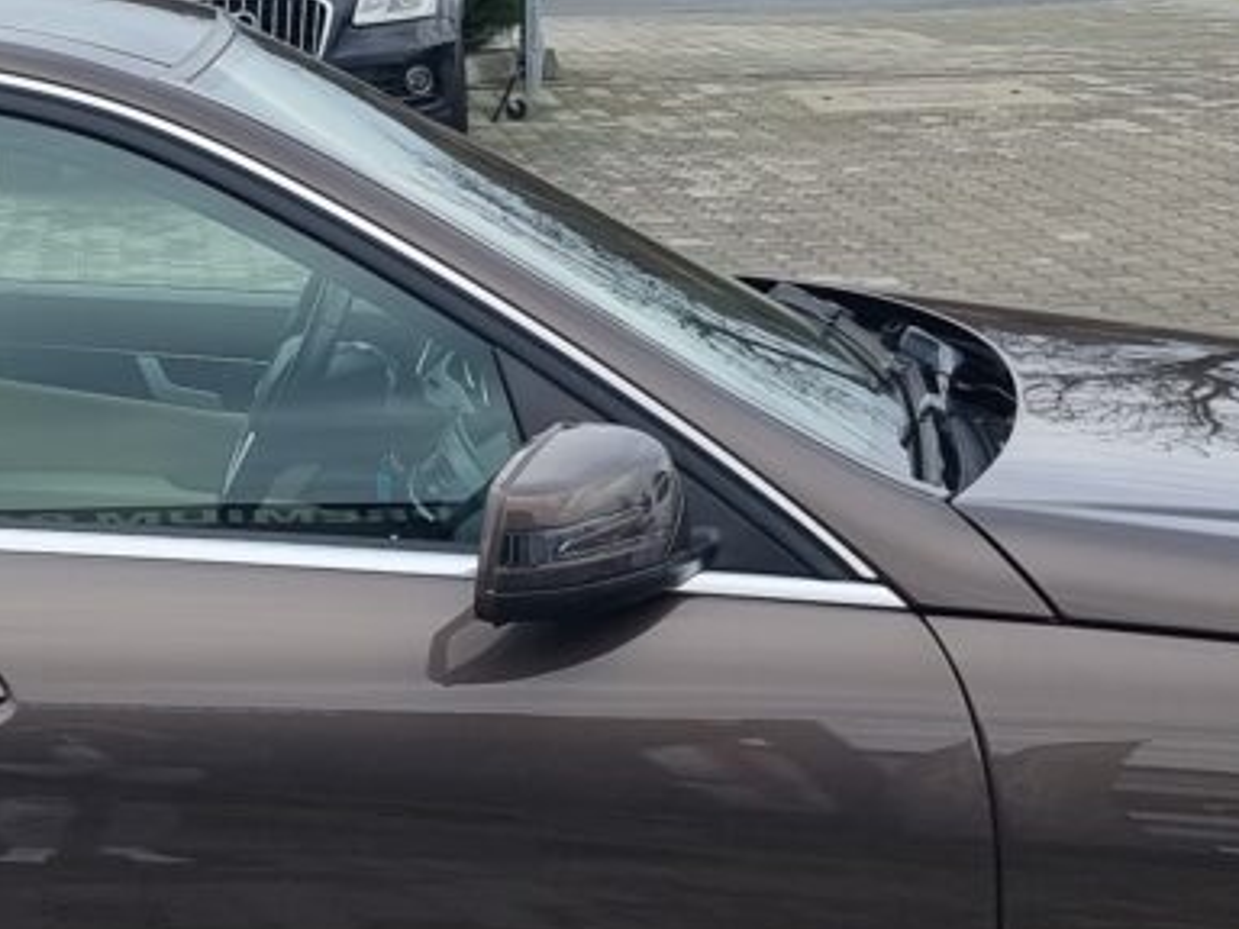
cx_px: -61
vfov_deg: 14.6
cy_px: 71
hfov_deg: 19.0
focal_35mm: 100
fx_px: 3579
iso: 50
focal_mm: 6.7
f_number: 1.8
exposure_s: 1/261
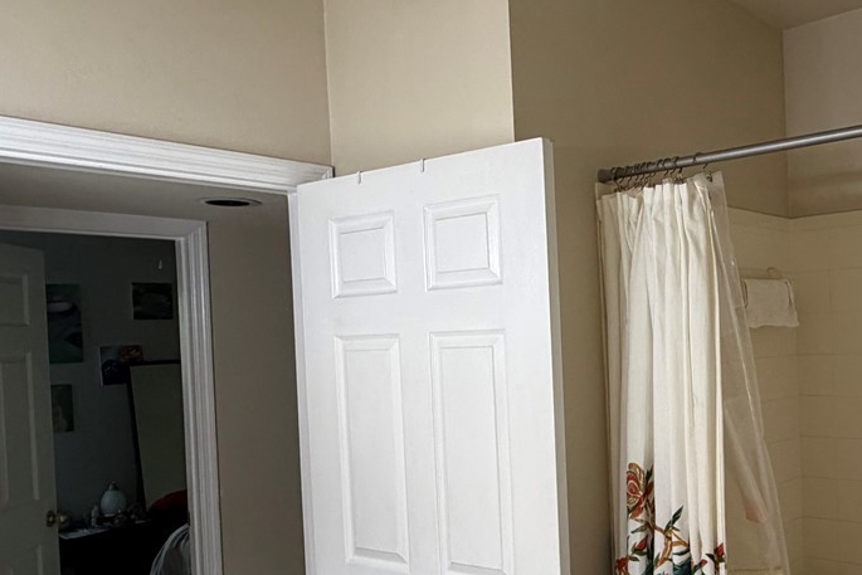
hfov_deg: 53.1
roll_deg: +2.2
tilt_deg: -0.9
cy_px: 347
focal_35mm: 34
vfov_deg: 38.7
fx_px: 814
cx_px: 656
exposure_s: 1/120
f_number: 2.2
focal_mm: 2.22
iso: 250
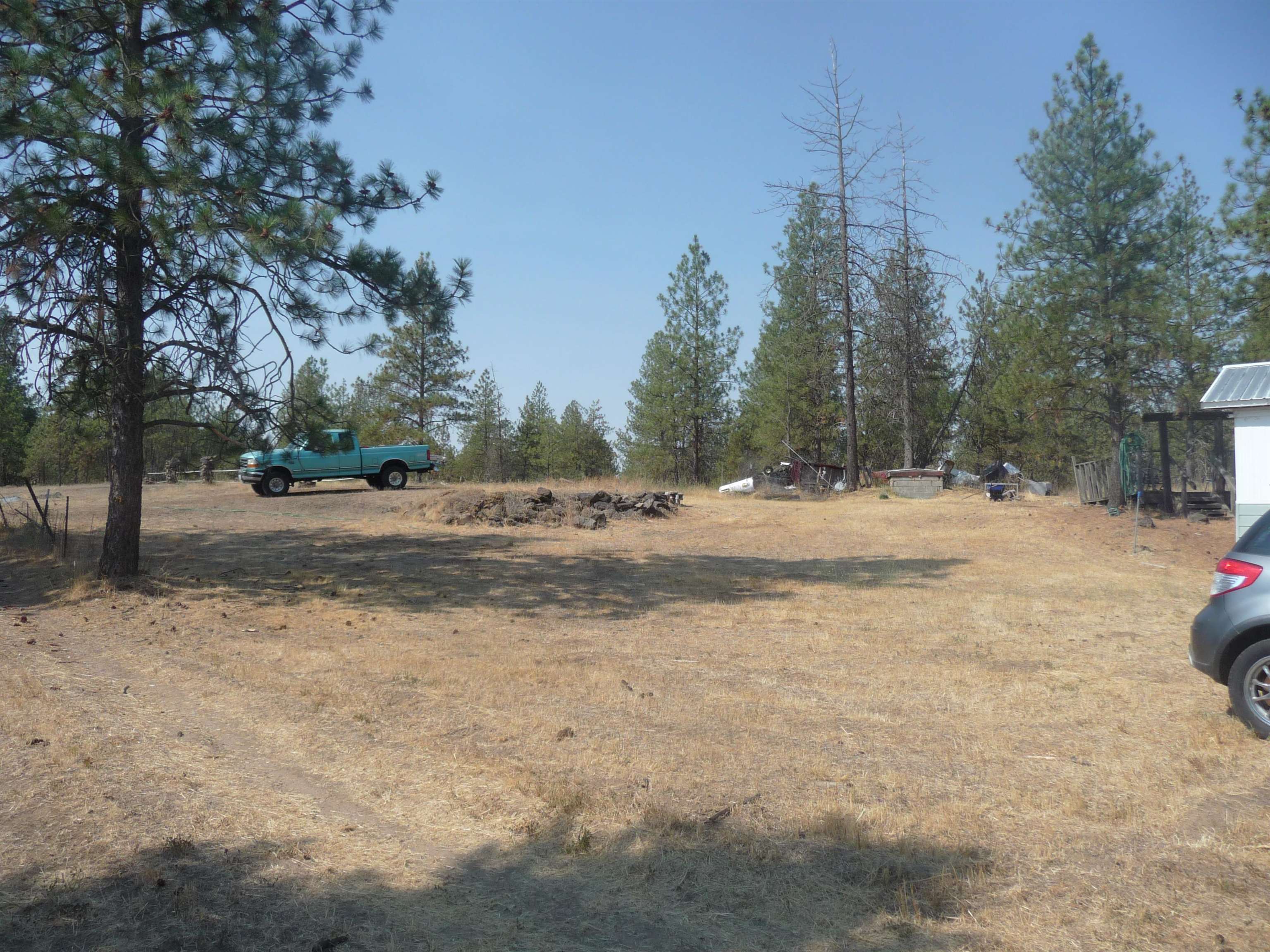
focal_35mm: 28
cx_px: 635
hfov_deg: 63.4
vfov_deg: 49.7
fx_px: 1027
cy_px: 476
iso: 100
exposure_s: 1/1000
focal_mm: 4.7
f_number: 3.3
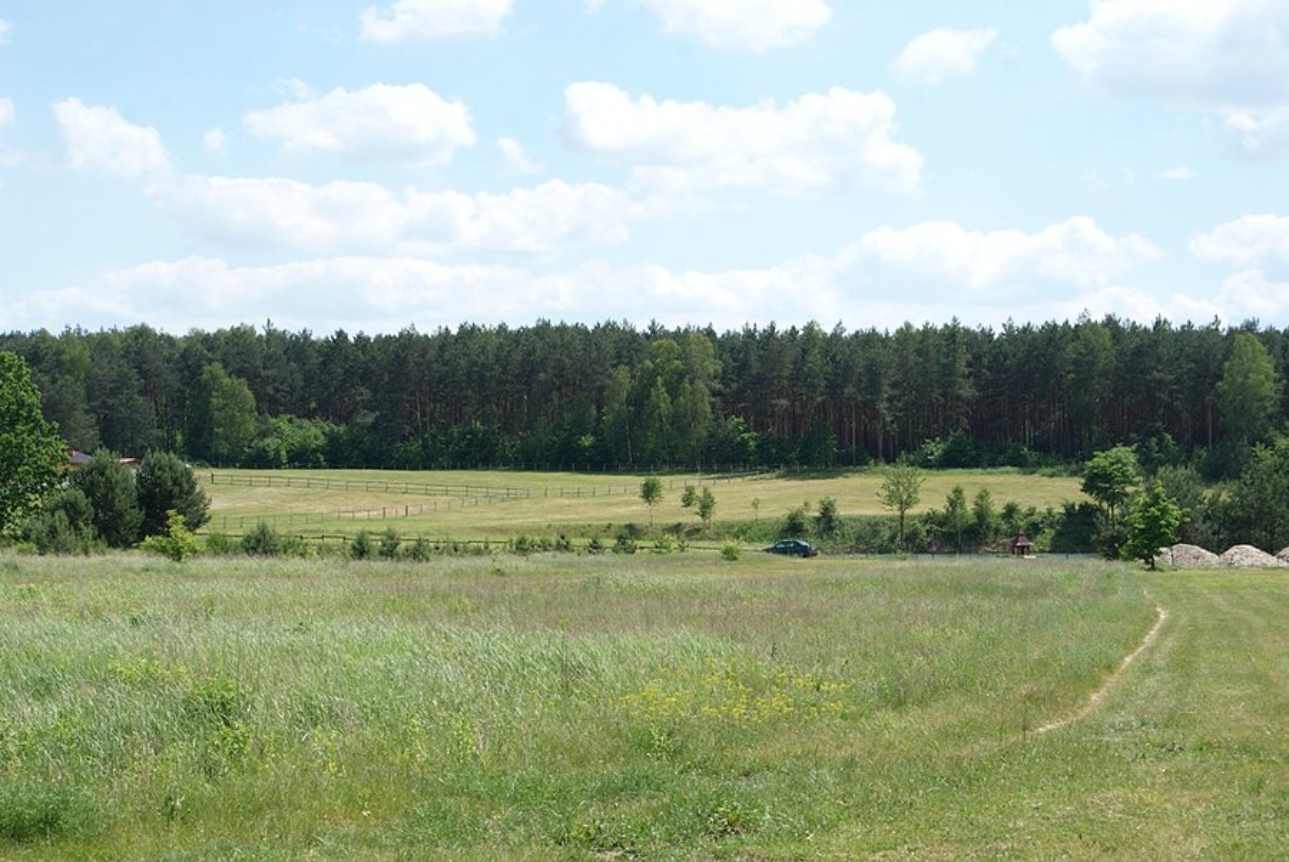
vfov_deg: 16.6
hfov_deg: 24.6
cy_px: 431
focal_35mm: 82
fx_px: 2957
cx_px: 644
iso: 100
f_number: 11
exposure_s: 1/125
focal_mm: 55
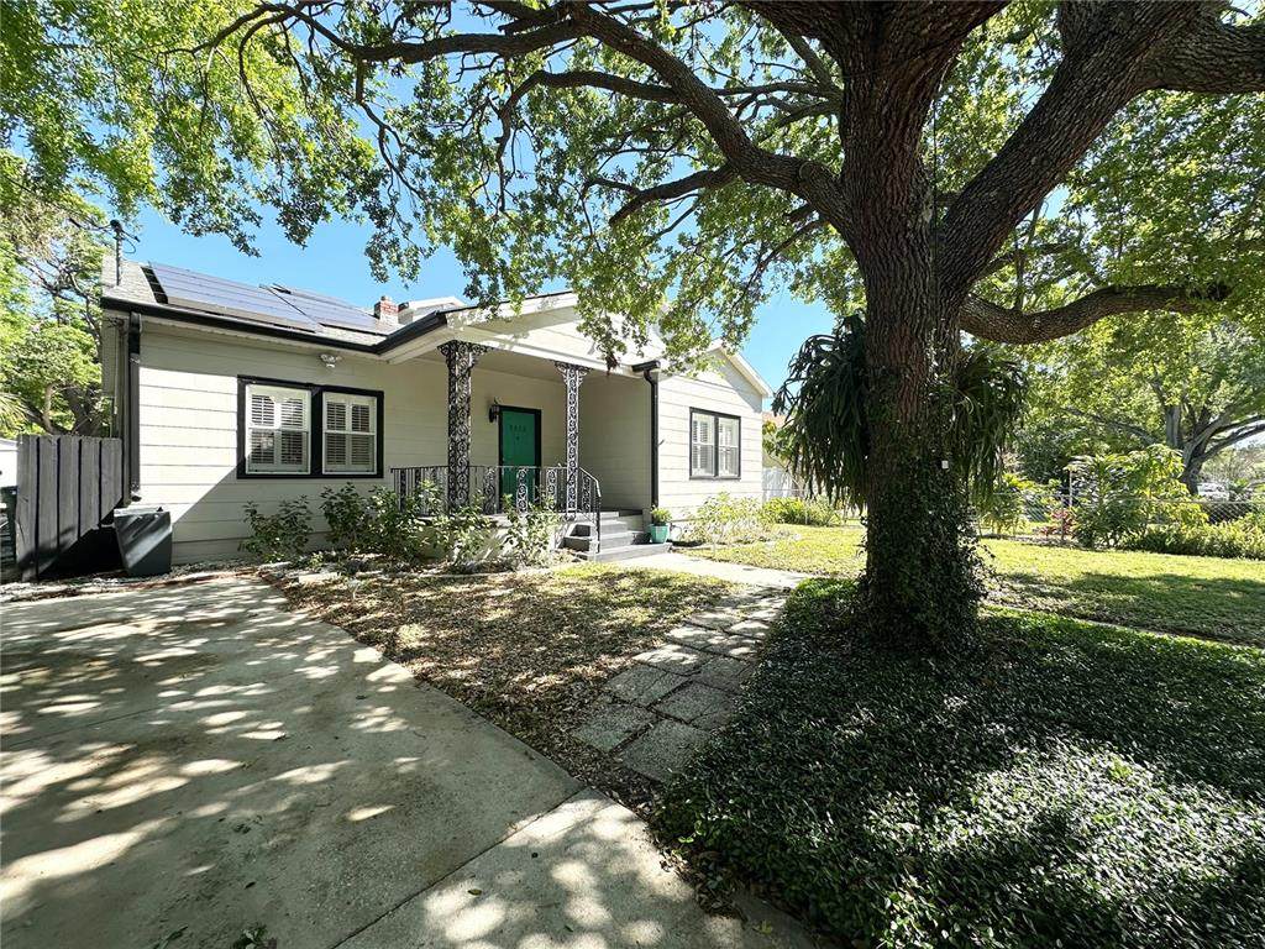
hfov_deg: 102.1
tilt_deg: +1.1
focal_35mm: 14
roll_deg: -0.5
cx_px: 632
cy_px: 474
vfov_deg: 85.7
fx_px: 512
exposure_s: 1/801
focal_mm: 2.22
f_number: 2.2
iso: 40
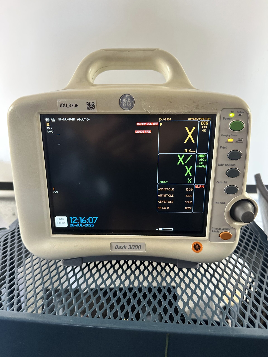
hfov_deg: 56.8
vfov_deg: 71.6
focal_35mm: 24
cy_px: 178
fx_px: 248
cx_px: 134
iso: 400
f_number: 1.78
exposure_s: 1/60
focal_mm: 6.86
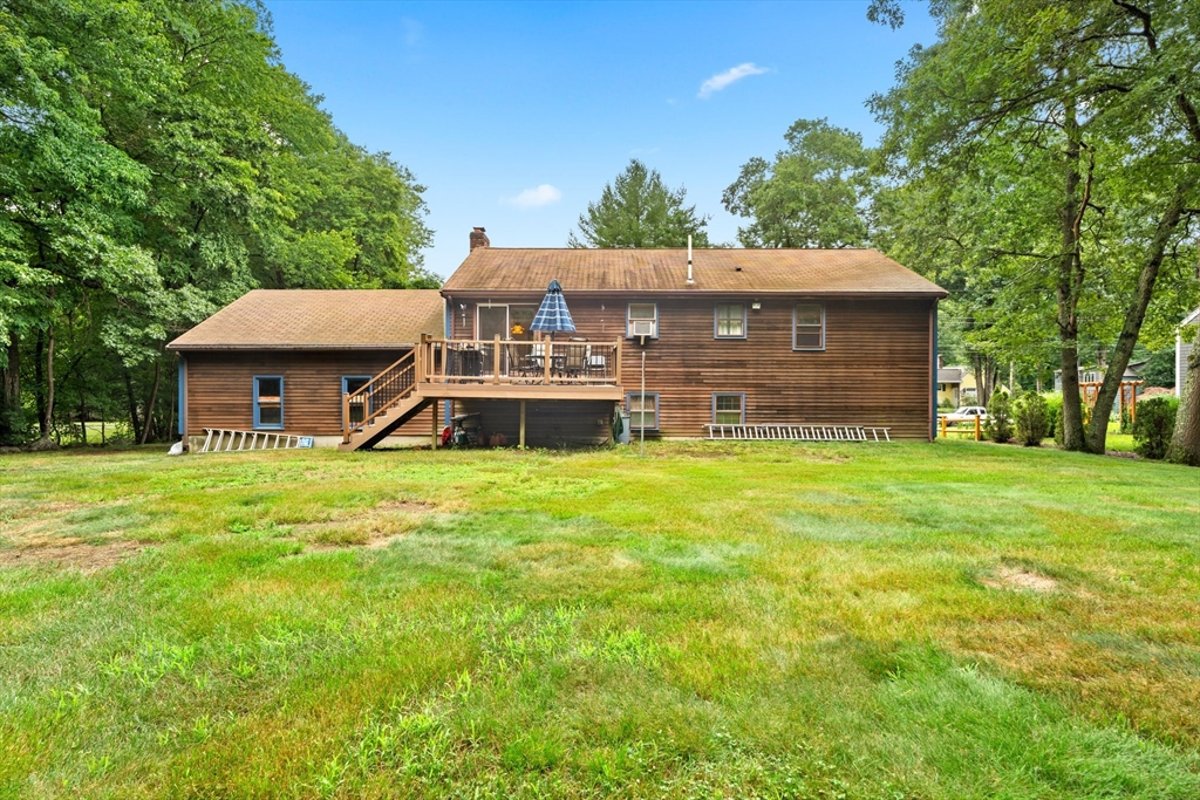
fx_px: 560
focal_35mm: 17
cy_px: 400
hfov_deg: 93.9
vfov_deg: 71.1
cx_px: 600
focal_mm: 16.8
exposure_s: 1/20
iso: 100
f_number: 7.1
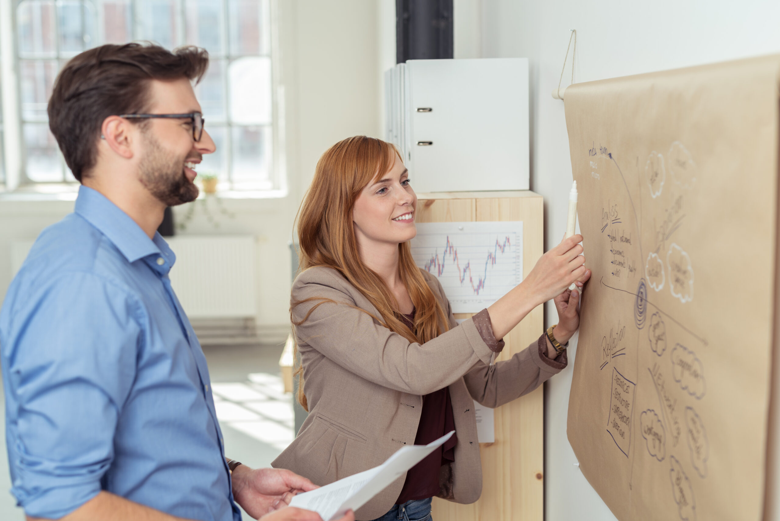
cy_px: 260
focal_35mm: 50
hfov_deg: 39.6
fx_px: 1084
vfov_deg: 27.0
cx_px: 390
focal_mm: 50
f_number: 2.8
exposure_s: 1/200
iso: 100
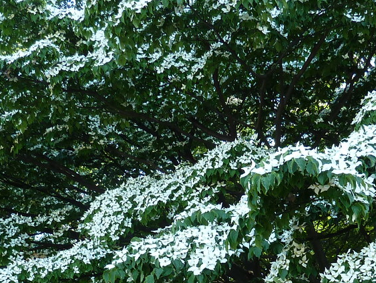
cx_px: 244
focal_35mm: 71
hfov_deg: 27.3
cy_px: 338
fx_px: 772
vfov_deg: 19.5
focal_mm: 4.1
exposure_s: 1/60
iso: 80
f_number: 3.3
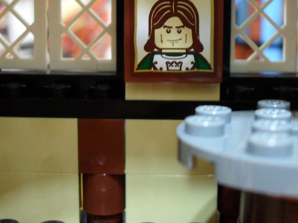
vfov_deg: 23.1
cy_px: 60
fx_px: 542
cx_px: 177
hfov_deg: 30.7
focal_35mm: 63
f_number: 3
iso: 200
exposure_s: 1/2
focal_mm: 7
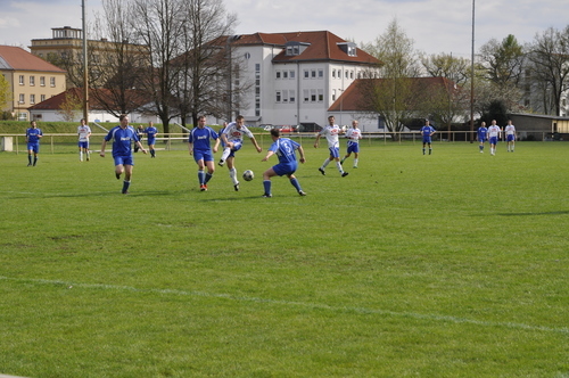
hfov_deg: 26.0
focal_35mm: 78
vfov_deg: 17.4
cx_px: 284
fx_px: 1231
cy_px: 189
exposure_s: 1/320
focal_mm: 52
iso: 200
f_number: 9
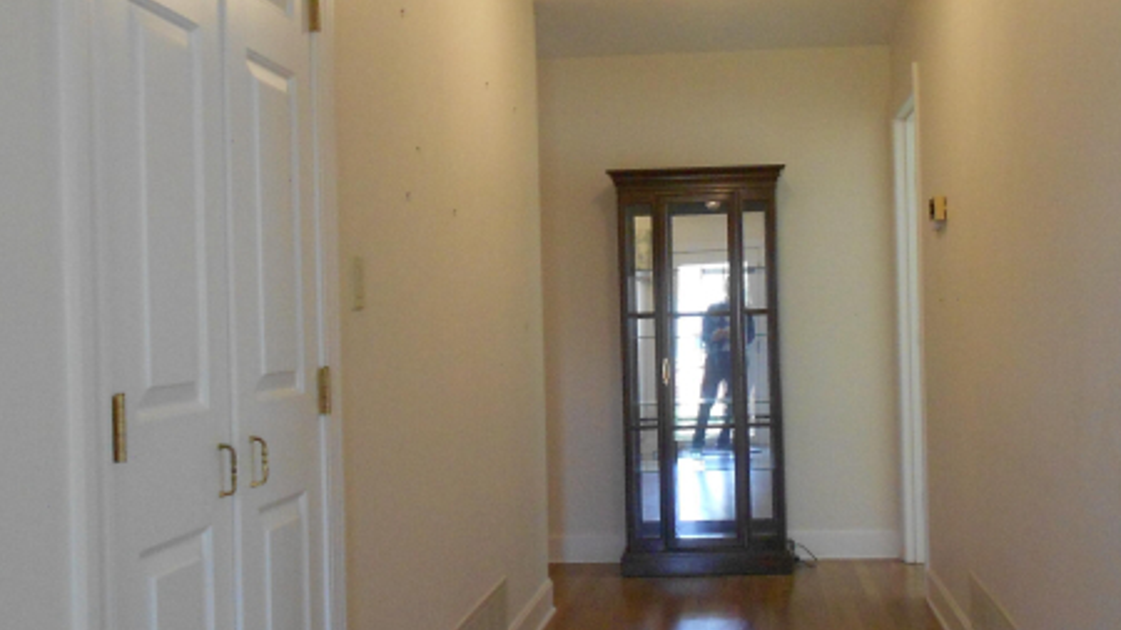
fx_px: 1248
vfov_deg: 28.3
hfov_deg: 48.2
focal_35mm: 42
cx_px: 646
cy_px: 301
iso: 400
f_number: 3.2
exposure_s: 1/60
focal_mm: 4.6
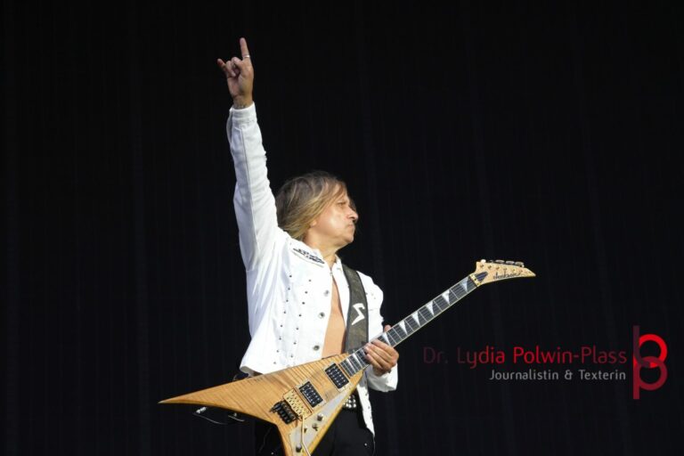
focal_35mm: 96
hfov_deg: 21.2
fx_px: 1824
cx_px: 342
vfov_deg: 14.3
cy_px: 228
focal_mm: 64
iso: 1600
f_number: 5
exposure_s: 1/160
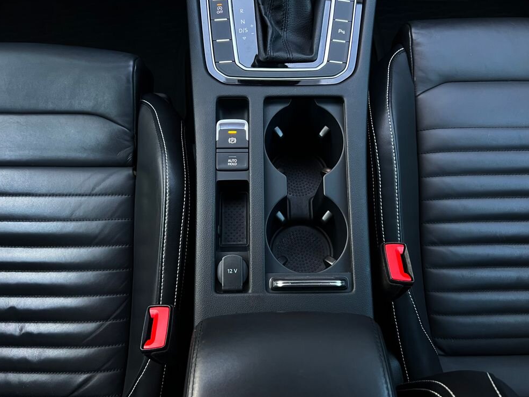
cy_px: 203
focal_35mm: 27
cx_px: 271
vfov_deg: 51.4
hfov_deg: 65.3
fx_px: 413
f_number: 1.5
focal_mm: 5.7
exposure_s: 1/60
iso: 500
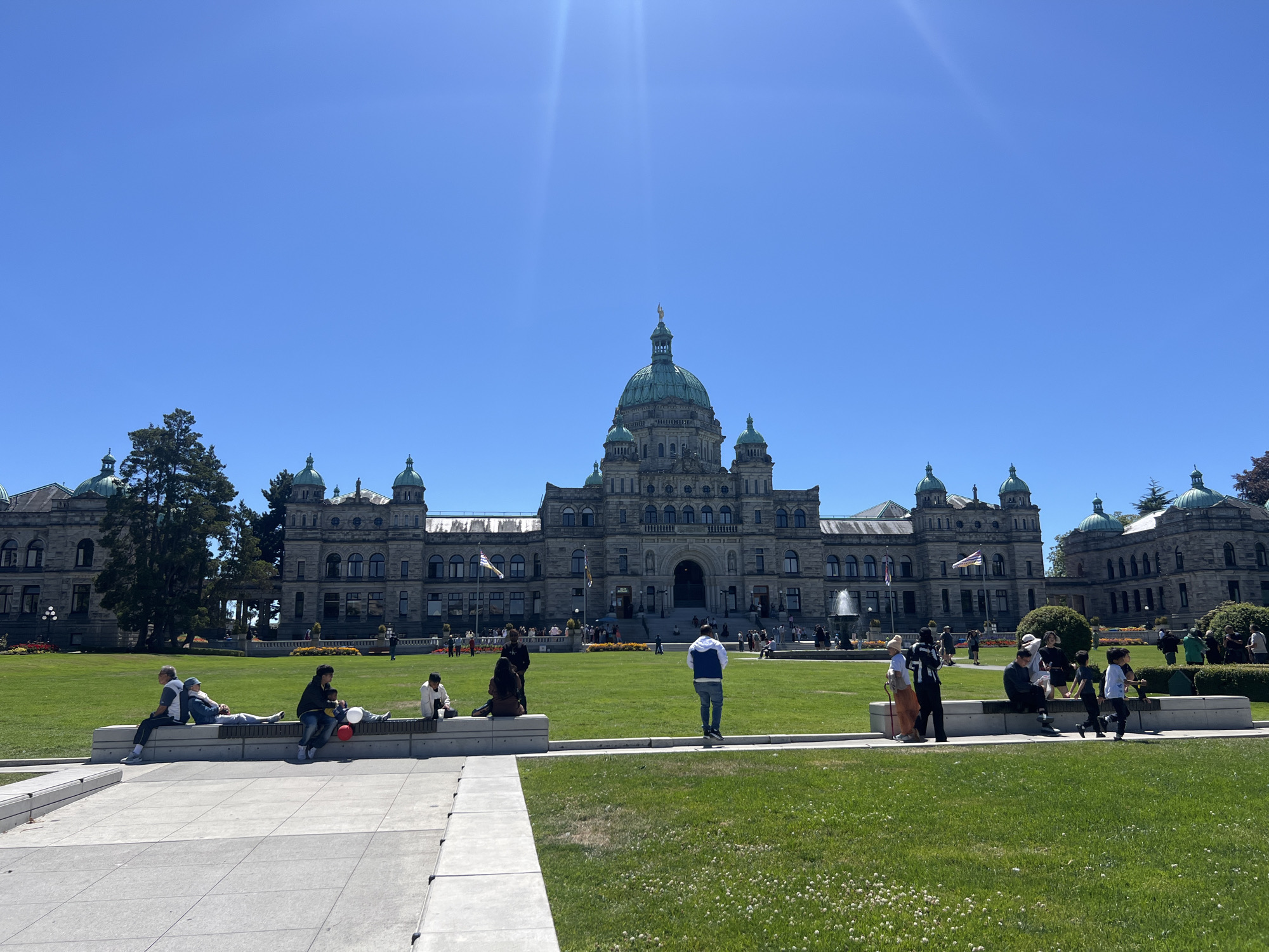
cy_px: 476
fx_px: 953
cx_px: 634
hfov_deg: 67.3
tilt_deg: +9.7
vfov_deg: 53.1
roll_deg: +1.1
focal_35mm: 26
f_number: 1.5
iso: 50
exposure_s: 1/4831
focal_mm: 5.7
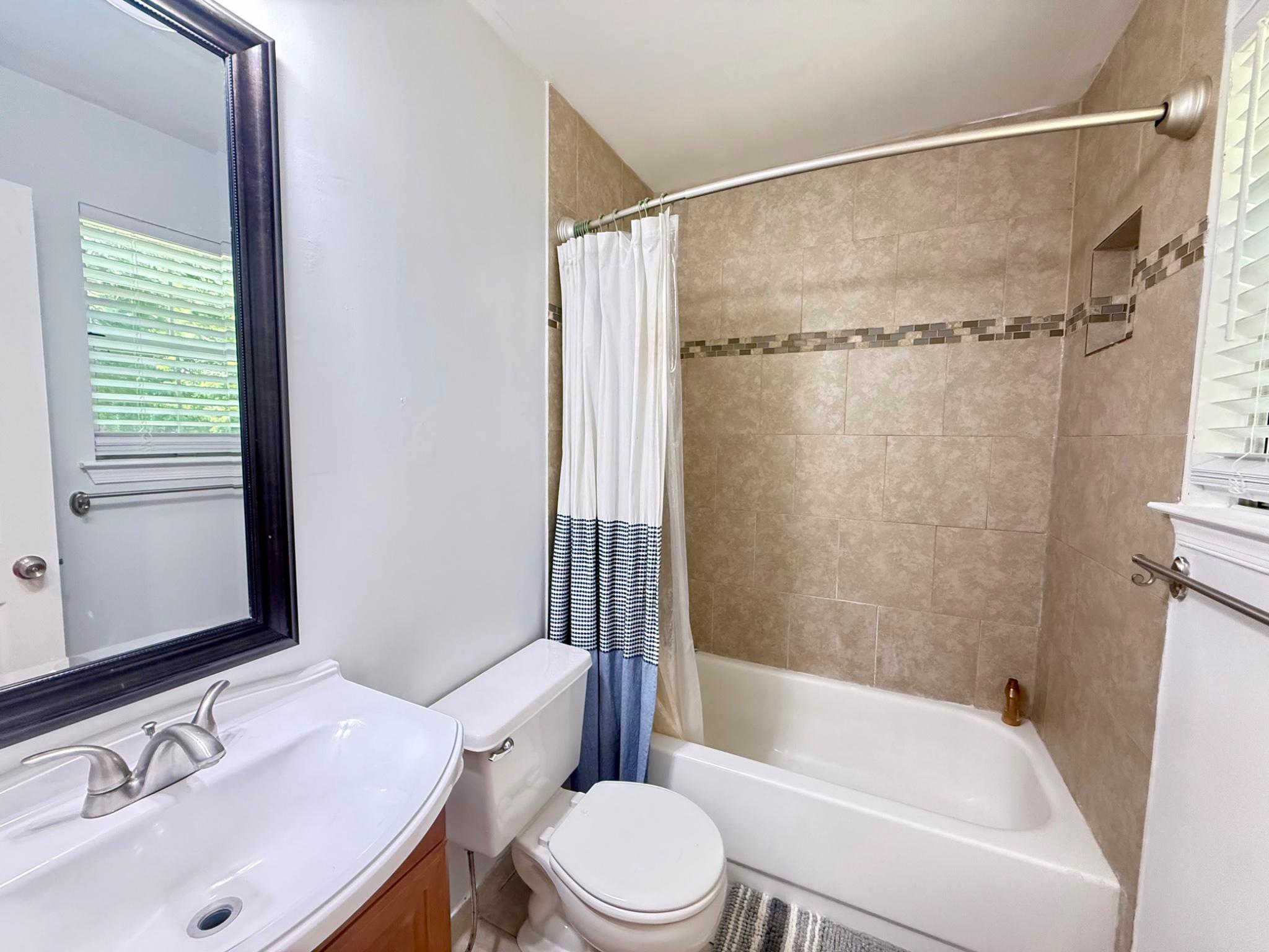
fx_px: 513
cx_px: 634
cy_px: 476
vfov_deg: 85.7
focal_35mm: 14
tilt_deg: -3.8
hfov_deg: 102.1
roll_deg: -0.8
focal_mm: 2.22
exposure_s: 1/60
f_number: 2.2
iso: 640
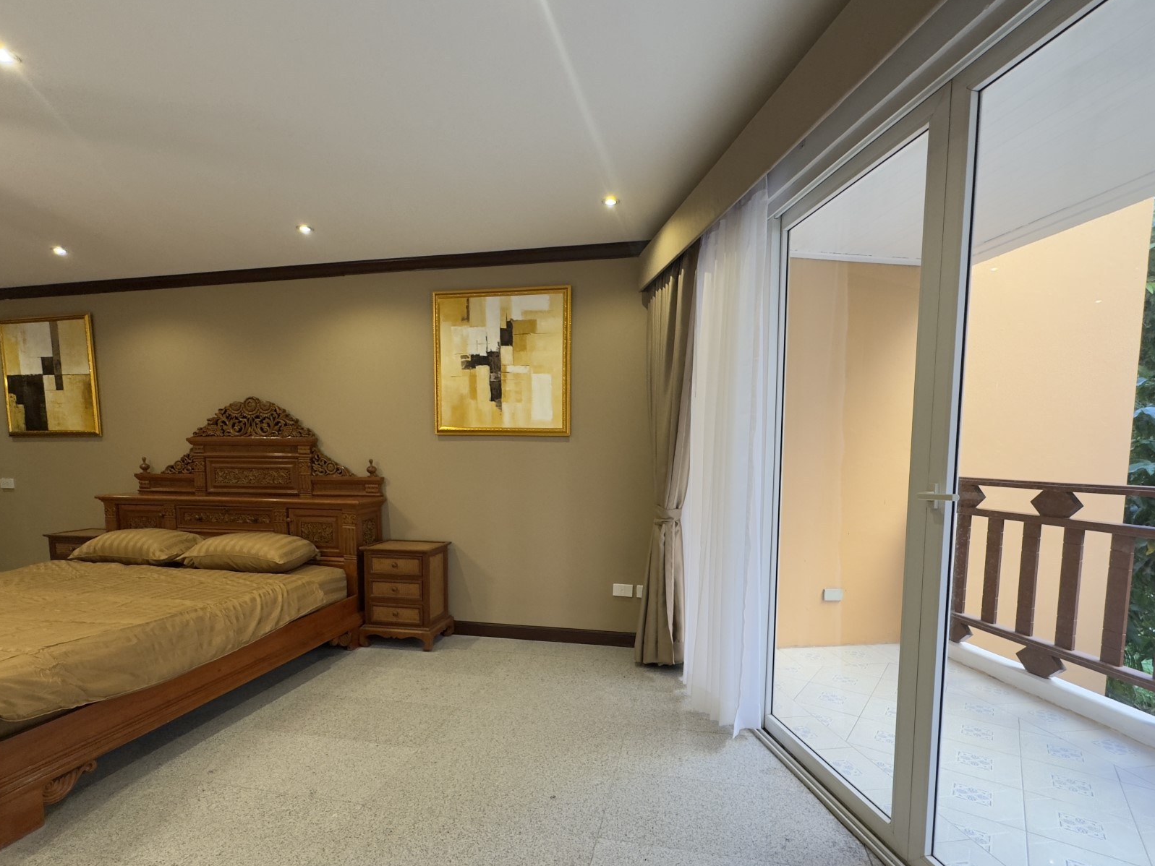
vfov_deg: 71.0
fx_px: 601
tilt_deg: -5.1
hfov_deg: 87.7
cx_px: 574
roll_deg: +0.2
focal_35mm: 18
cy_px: 513
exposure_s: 1/99
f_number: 2.2
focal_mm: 2.22
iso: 125
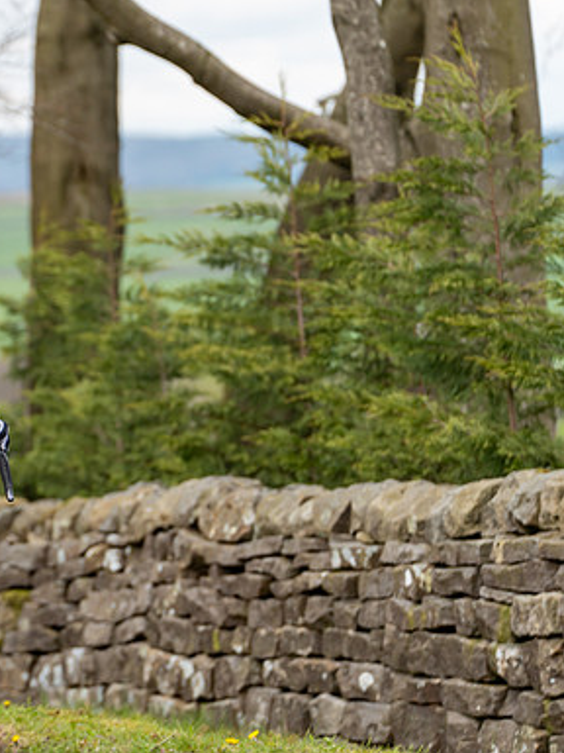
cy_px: 277
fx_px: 5648
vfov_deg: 7.6
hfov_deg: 5.7
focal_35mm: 260
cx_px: -66
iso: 200
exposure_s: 1/640
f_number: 4
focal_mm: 142
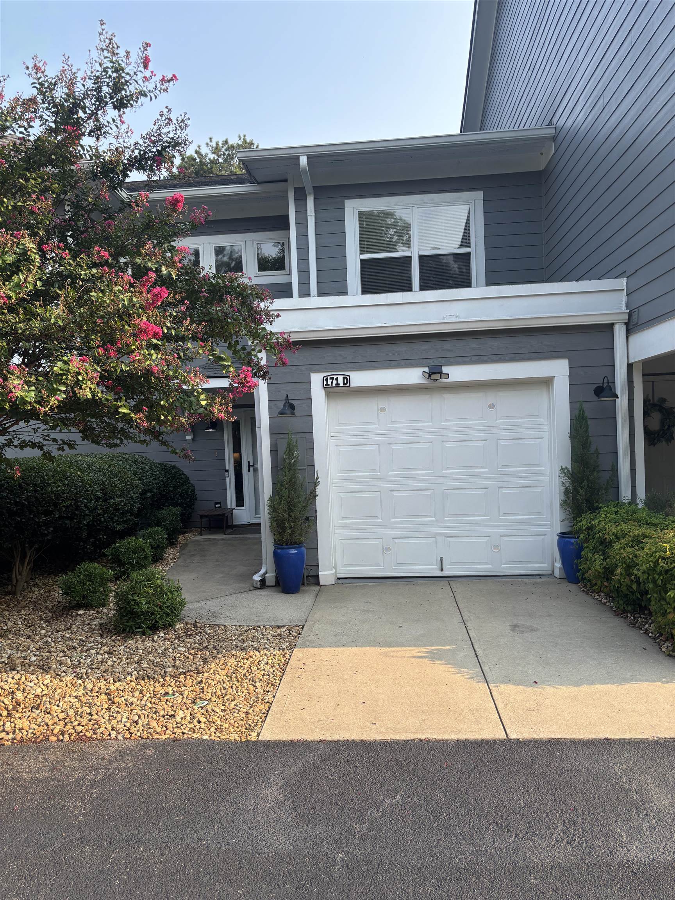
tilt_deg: -0.1
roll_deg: +1.4
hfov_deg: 53.1
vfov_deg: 67.3
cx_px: 338
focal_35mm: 26
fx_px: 676
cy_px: 450
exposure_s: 1/851
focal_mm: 5.96
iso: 50
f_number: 1.6
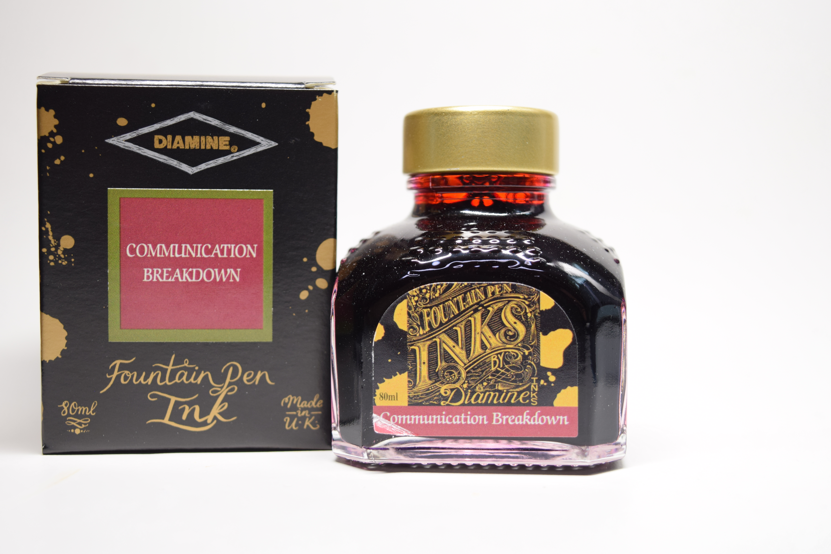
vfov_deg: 22.6
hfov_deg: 33.4
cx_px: 416
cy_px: 277
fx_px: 1385
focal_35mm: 60
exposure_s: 1/80
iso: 400
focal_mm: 40
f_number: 4.8
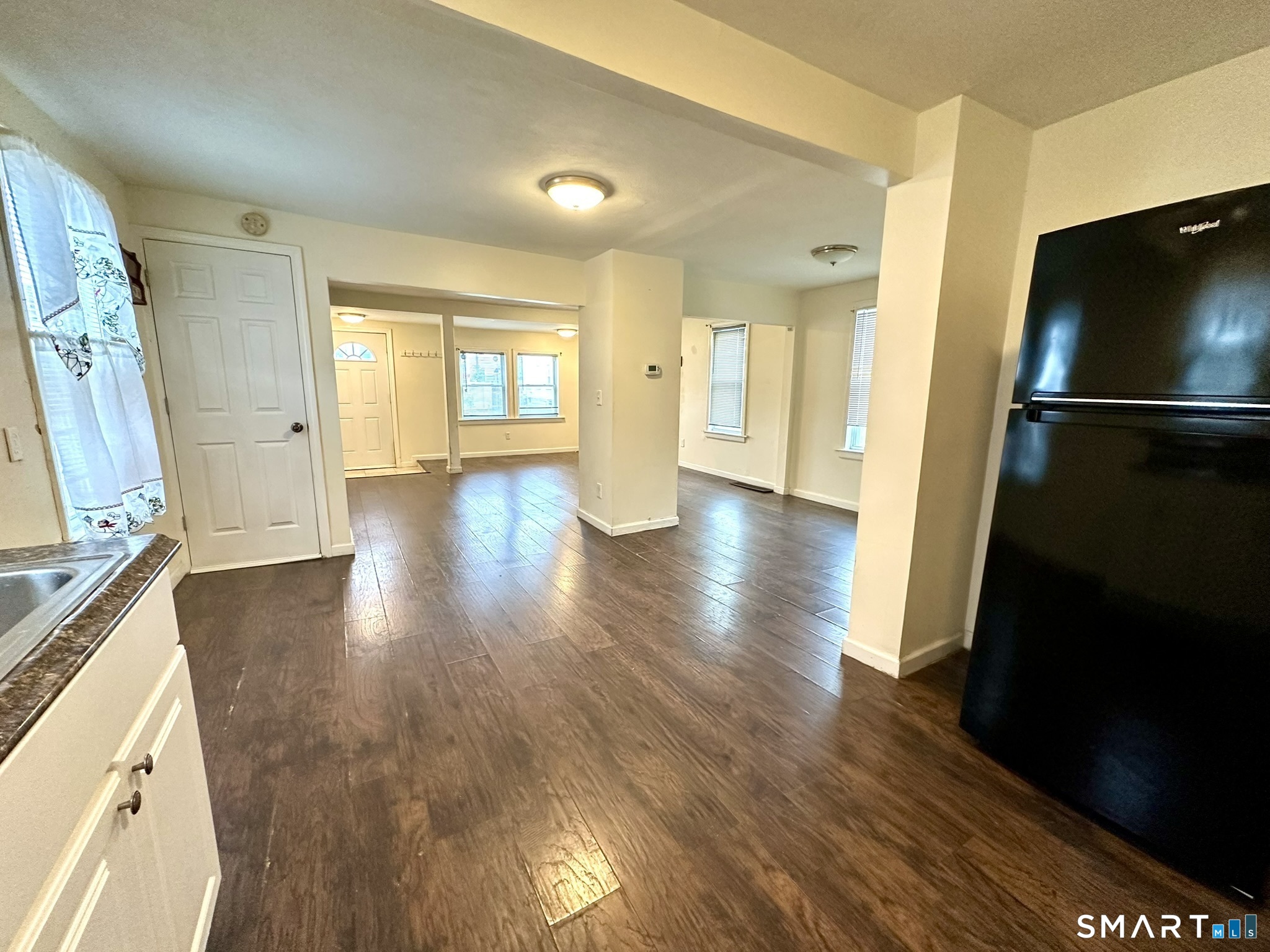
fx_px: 514
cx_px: 635
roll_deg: -0.8
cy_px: 476
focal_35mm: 14
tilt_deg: -10.0
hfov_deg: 102.1
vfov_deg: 85.7
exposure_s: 1/120
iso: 320
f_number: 2.2
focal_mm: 2.22
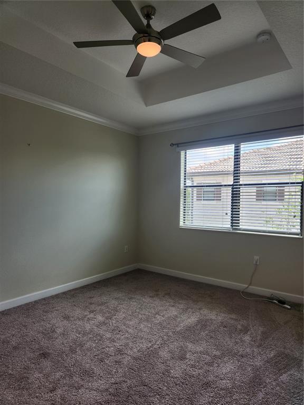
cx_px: 152
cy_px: 202
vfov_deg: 73.9
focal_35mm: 23
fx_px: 269
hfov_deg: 58.9
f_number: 1.8
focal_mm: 5.4
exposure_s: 1/180
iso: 40
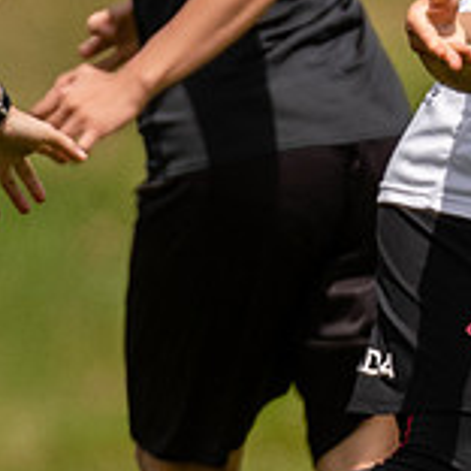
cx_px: 532
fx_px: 54818
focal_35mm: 3561
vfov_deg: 0.5
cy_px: -87
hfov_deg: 0.5
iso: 320
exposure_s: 1/2500
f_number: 4
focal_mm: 400
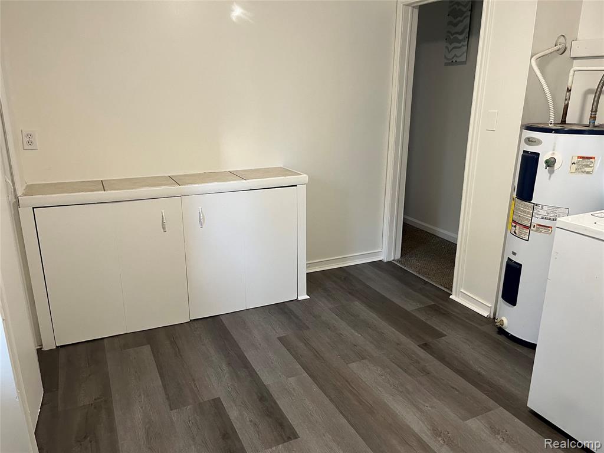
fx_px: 454
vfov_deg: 53.1
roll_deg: +0.5
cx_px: 302
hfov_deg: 67.3
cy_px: 226
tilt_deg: -16.6
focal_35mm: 26
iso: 200
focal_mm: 5.1
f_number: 1.6
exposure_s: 1/60
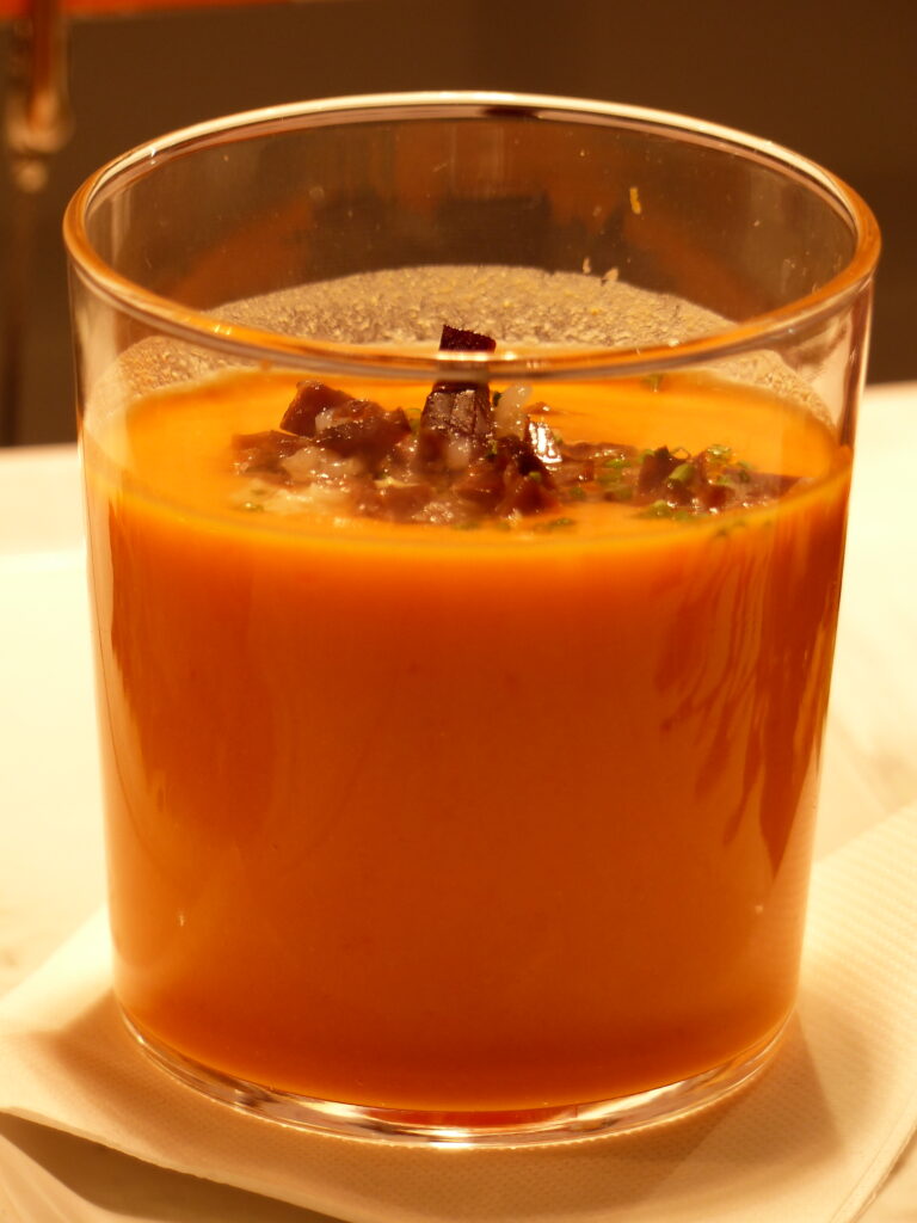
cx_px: 458
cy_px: 612
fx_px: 12433
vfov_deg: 5.6
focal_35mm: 352
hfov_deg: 4.2
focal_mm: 63.4
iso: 100
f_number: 2.8
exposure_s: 1/100
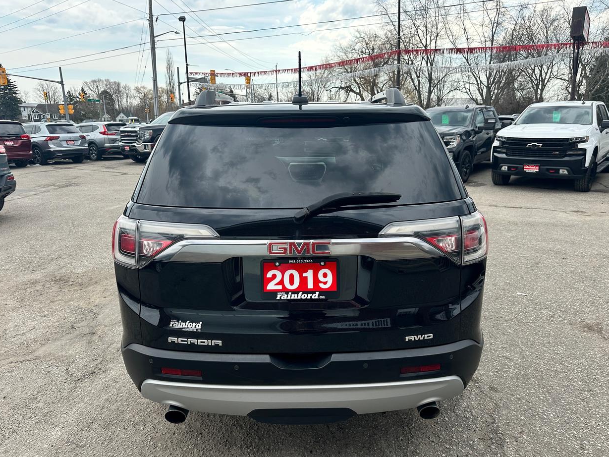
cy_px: 234
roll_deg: +0.9
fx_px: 440
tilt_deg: -14.1
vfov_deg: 54.9
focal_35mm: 25
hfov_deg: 69.4
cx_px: 312
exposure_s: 1/1433
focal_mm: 6.86
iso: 80
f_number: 1.78
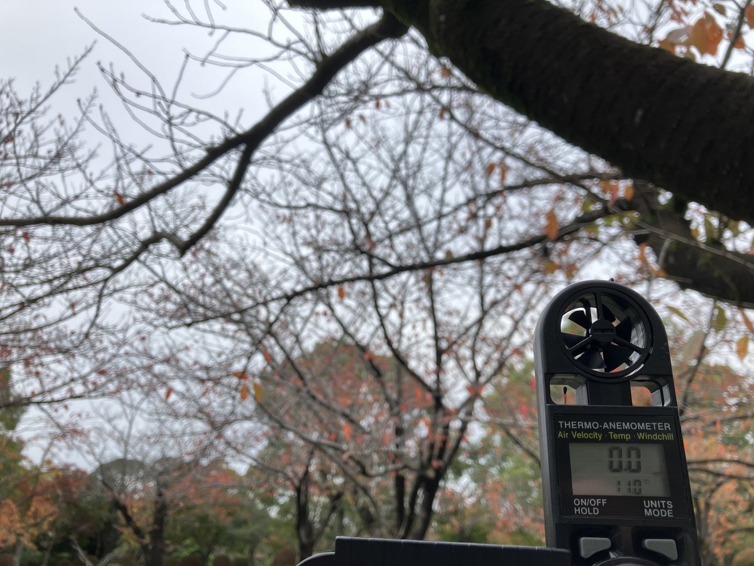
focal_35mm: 28
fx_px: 610
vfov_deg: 49.7
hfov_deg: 63.4
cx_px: 377
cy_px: 283
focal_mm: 3.99
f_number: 1.8
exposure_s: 1/309
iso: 32
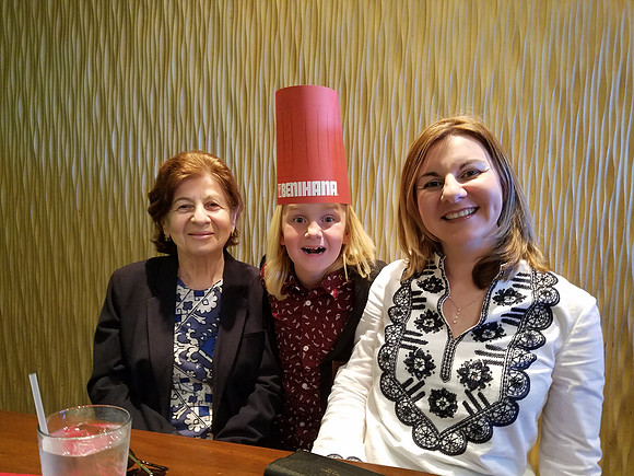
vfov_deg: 53.1
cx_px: 317
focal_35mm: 26
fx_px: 476
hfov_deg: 67.3
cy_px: 238
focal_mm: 4.2
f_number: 1.7
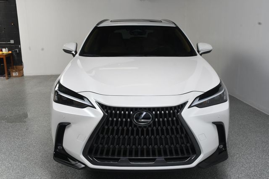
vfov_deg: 34.2
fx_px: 291
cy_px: 90
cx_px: 134
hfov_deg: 49.6
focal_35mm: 39
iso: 100
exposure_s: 1/160
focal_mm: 26
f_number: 13
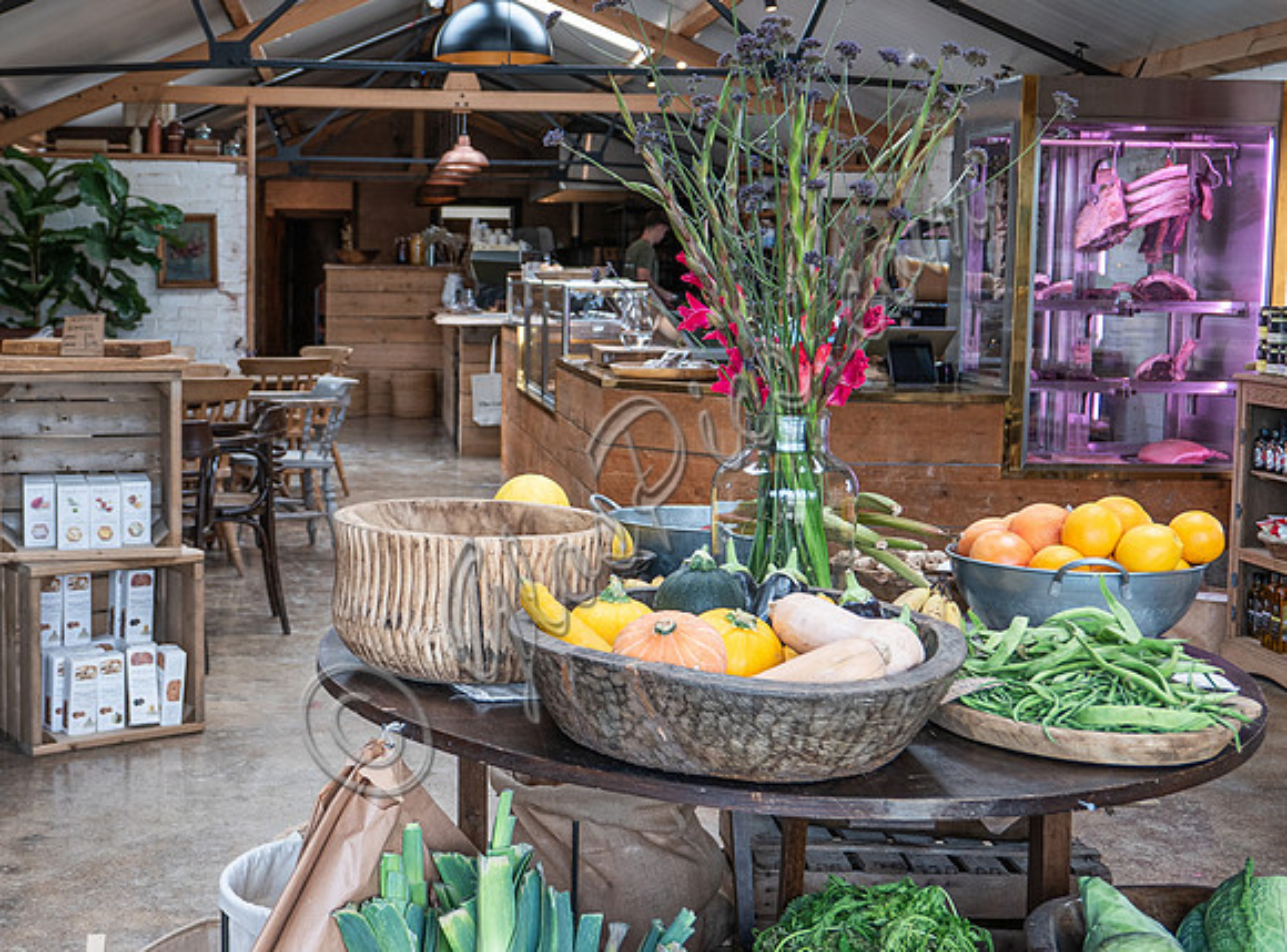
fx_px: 1746
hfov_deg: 40.1
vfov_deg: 30.4
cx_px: 461
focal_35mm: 47
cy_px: 399
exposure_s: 1/125
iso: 200
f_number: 2.5
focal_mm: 17.2
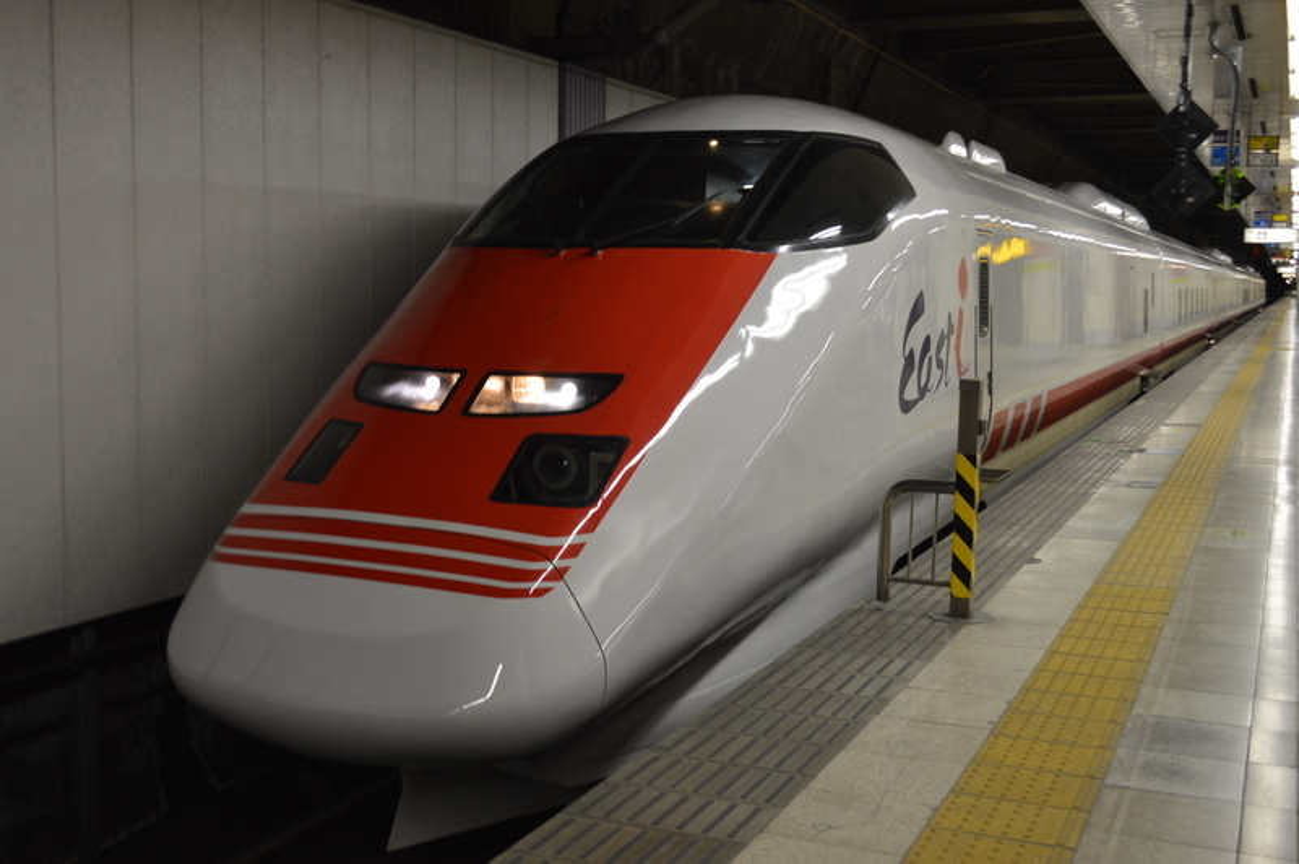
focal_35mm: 39
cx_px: 650
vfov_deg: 34.2
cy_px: 432
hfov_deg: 49.6
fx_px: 1406
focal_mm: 26
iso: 400
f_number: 4.2
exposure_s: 1/25
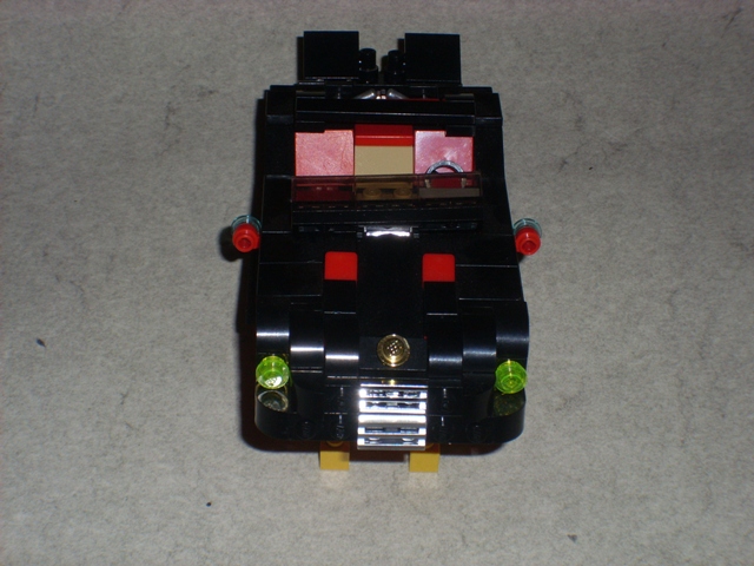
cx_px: 377
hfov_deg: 17.3
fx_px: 2483
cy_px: 283
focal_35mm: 114
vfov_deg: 13.0
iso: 100
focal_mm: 18.9
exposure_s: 1/90
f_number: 14.1
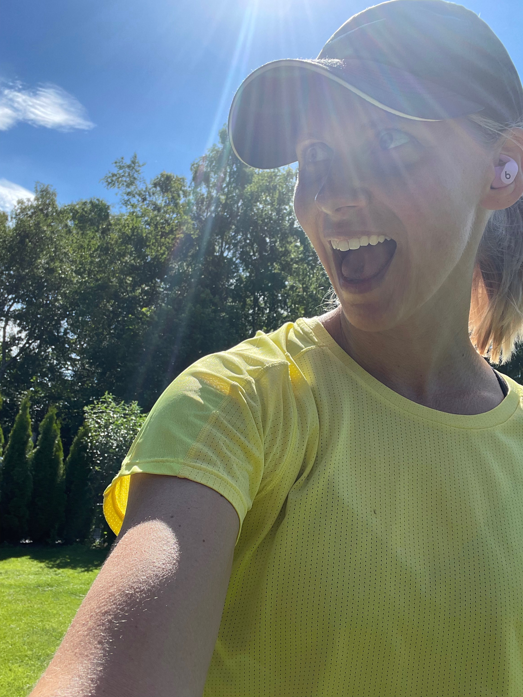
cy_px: 348
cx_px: 262
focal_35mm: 30
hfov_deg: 46.8
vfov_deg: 60.0
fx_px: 604
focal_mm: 2.71
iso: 25
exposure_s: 1/575
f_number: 2.2
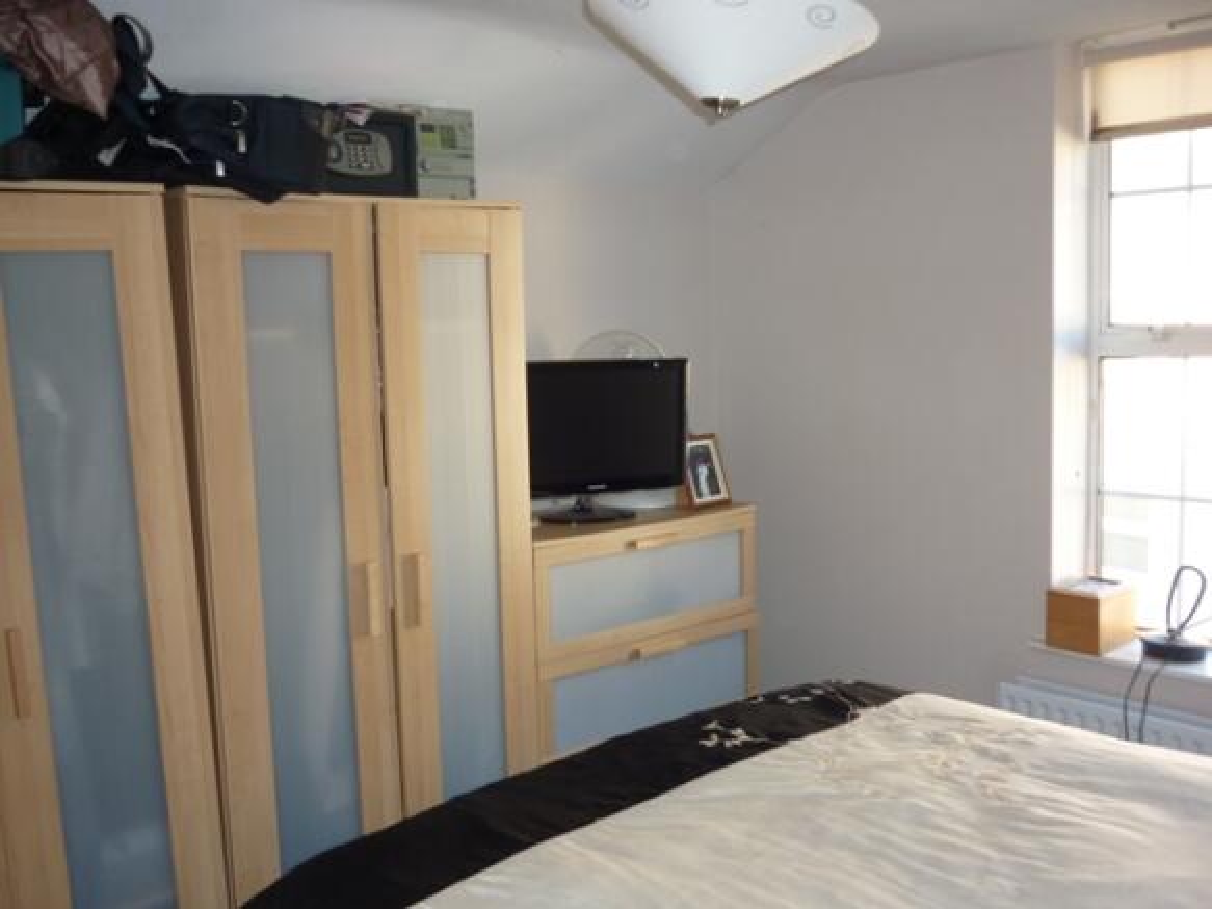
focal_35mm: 33
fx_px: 1155
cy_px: 454
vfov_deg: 42.9
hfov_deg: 55.4
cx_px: 606
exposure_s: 1/30
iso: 100
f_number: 2.8
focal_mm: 5.5
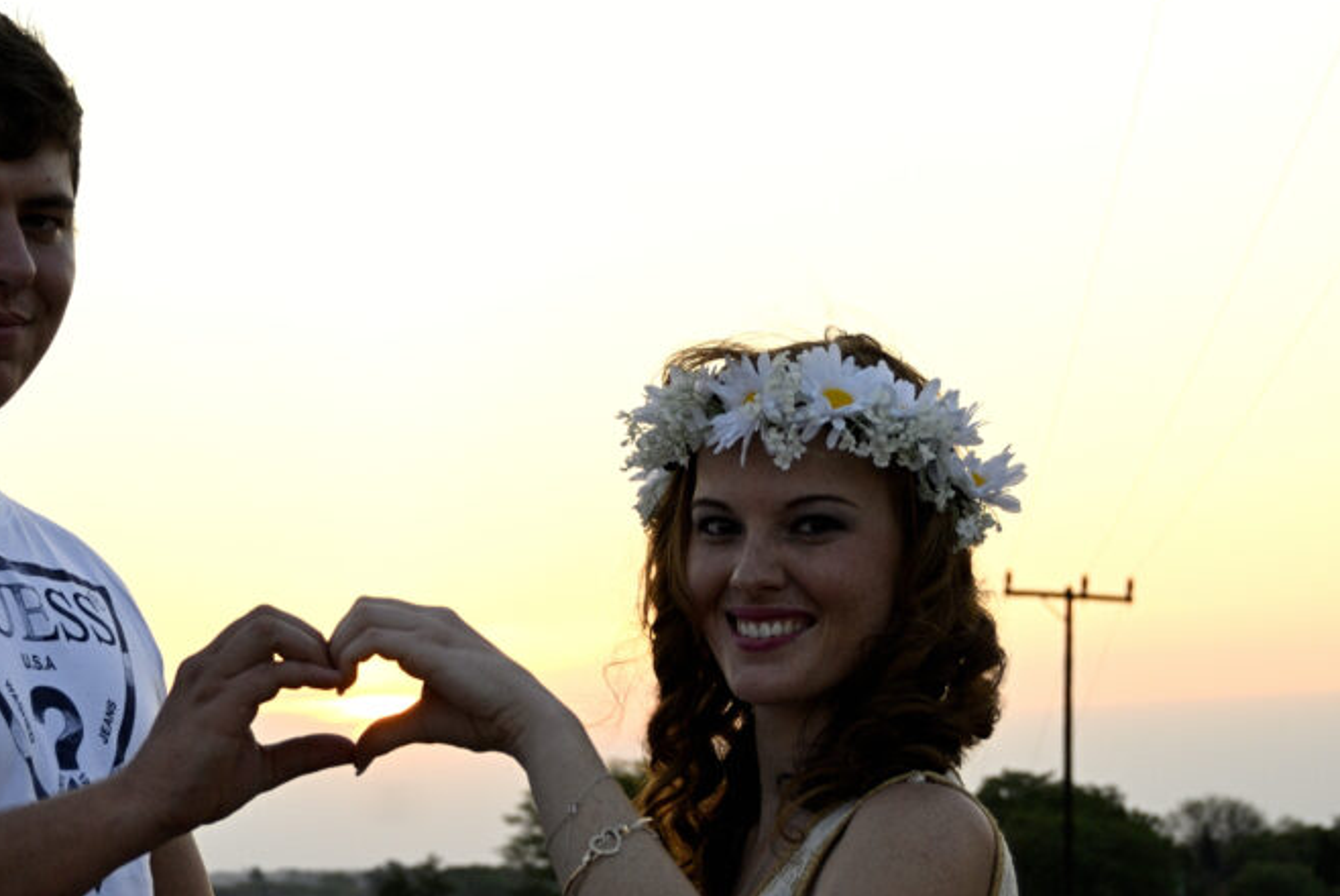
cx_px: 399
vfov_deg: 14.0
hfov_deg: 20.7
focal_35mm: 98
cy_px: 520
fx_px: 3651
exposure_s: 1/125
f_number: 5.6
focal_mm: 42
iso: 100
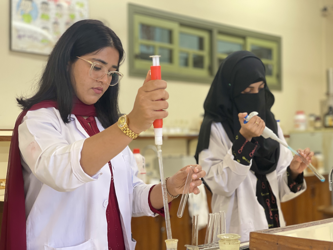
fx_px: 616
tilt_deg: +2.0
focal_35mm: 64
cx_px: 166
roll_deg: +1.0
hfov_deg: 30.3
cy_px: 125
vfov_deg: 22.9
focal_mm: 7.5
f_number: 2.2
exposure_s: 1/33
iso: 200
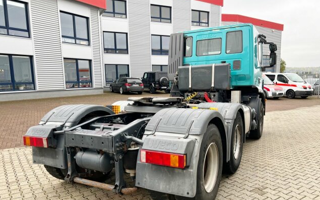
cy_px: 115
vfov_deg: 44.4
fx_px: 244
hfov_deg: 66.5
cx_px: 161
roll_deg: +1.5
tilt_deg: -8.0
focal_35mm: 28
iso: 50
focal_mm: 5.7
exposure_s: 1/342
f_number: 1.5
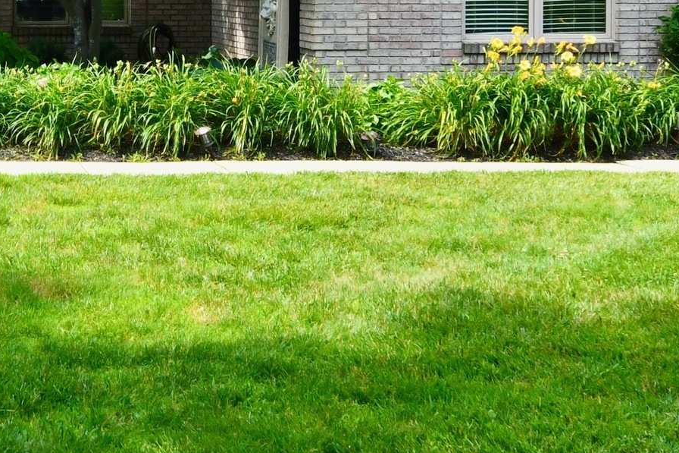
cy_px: -244
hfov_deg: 39.3
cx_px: 124
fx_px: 905
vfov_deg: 22.5
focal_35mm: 48
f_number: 9
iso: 640
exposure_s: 1/320
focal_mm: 14
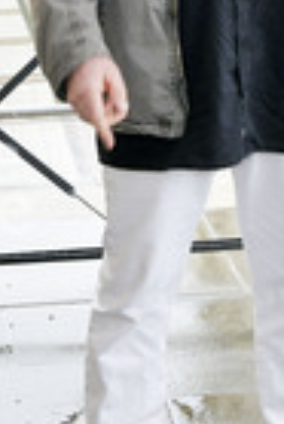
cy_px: 64
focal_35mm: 109
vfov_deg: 18.5
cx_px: 208
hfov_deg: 12.6
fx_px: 1287
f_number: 8
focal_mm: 38
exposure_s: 1/200
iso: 1000
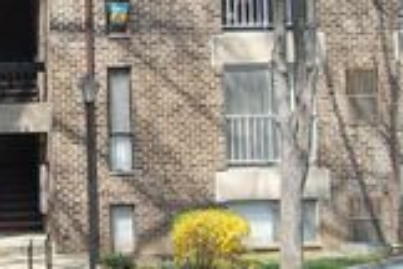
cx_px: -45
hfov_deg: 18.4
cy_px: 47
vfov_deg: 12.8
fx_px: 1193
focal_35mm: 107
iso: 200
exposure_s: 1/250
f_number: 8
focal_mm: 23
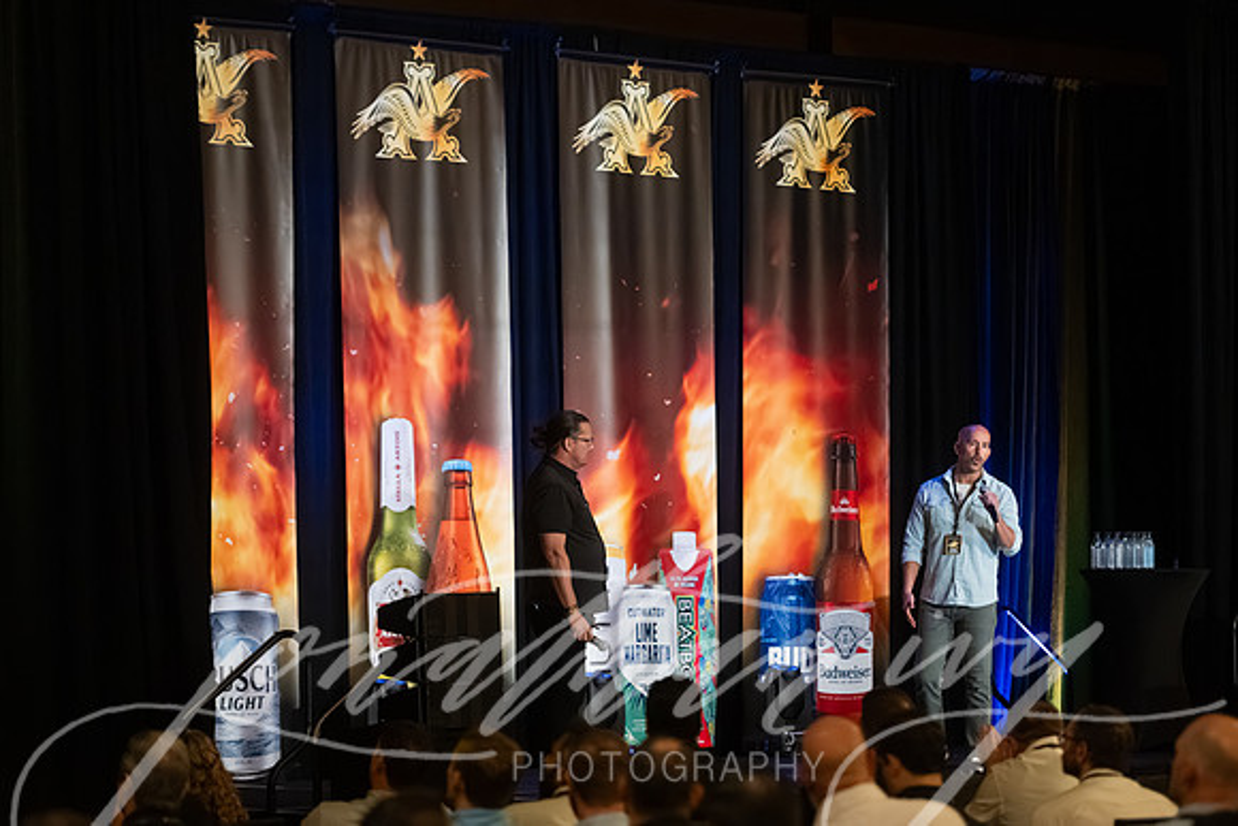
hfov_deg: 16.4
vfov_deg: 11.0
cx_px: 619
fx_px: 4300
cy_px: 413
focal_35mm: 125
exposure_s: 1/400
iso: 8000
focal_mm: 120
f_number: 2.8
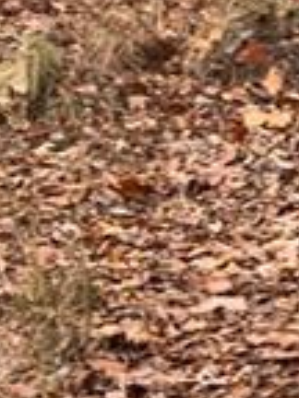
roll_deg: +1.6
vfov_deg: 7.2
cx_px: 233
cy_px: 207
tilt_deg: -8.0
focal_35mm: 277
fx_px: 3190
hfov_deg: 5.4
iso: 16
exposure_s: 1/132
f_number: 2.4
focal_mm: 6
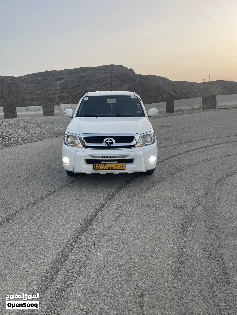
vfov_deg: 69.4
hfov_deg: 54.9
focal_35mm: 25
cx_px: 118
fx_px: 228
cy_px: 158
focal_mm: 5.1
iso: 32
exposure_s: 1/122
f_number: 1.6
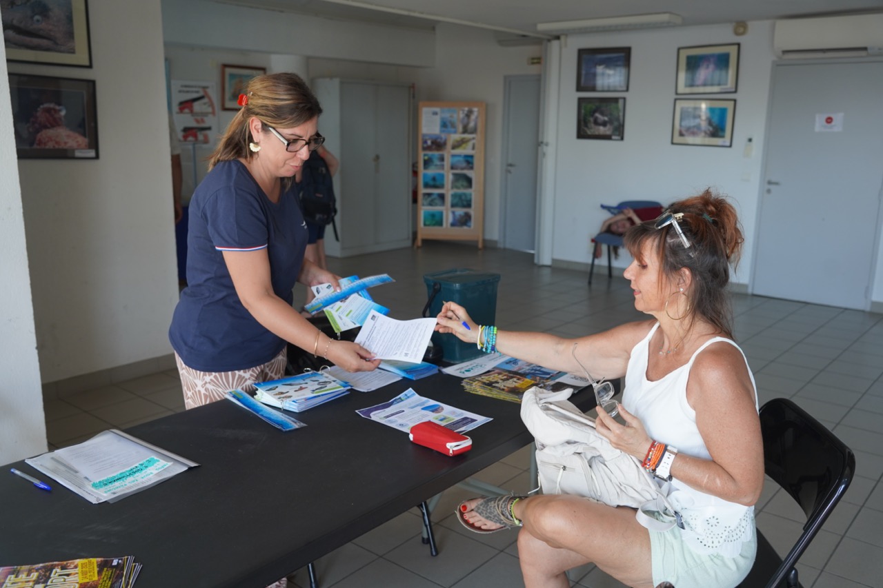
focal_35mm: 32
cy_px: 294
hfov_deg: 58.4
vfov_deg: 40.9
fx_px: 790
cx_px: 442
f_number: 4
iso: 640
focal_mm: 32.2
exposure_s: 1/160
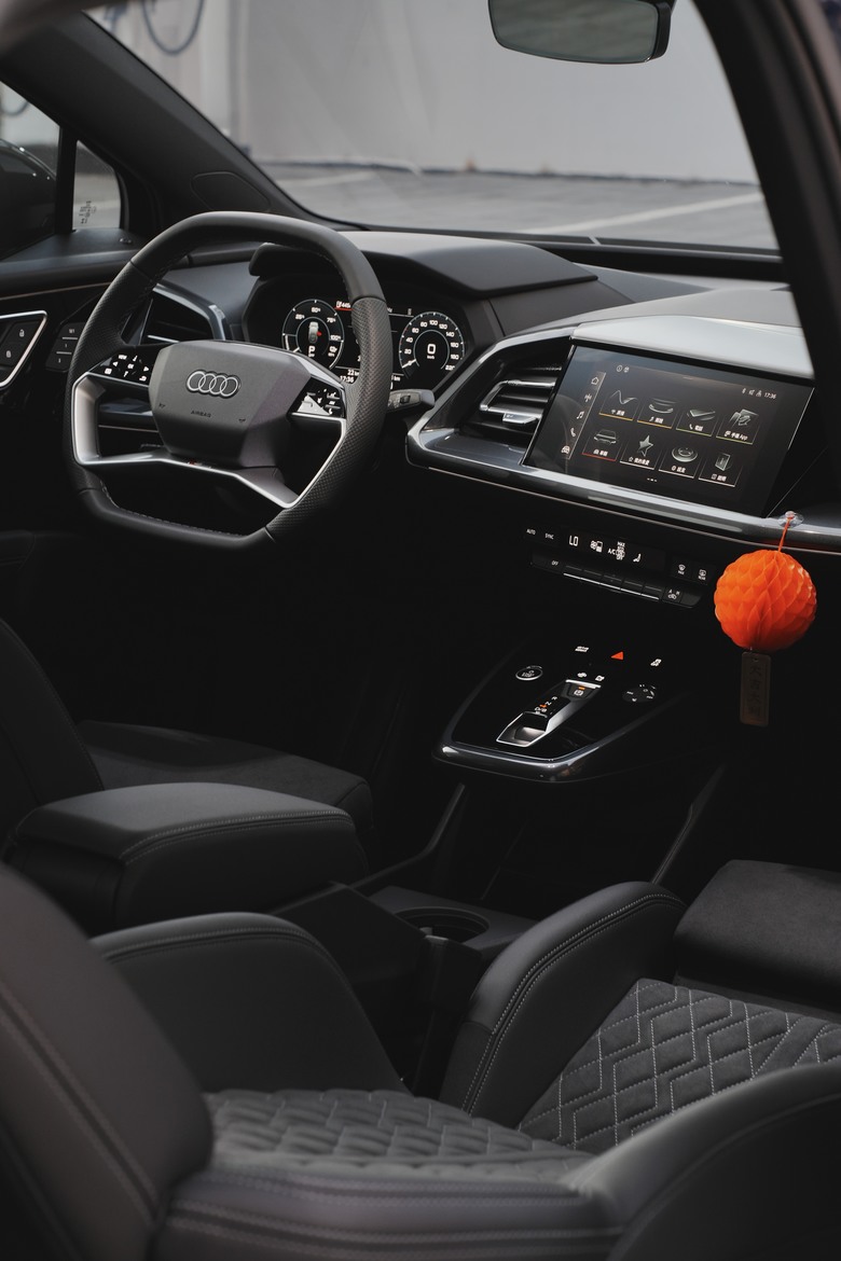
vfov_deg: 27.0
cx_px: 420
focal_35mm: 75
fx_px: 2628
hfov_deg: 18.2
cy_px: 630
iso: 160
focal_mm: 75
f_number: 8
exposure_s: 1/8
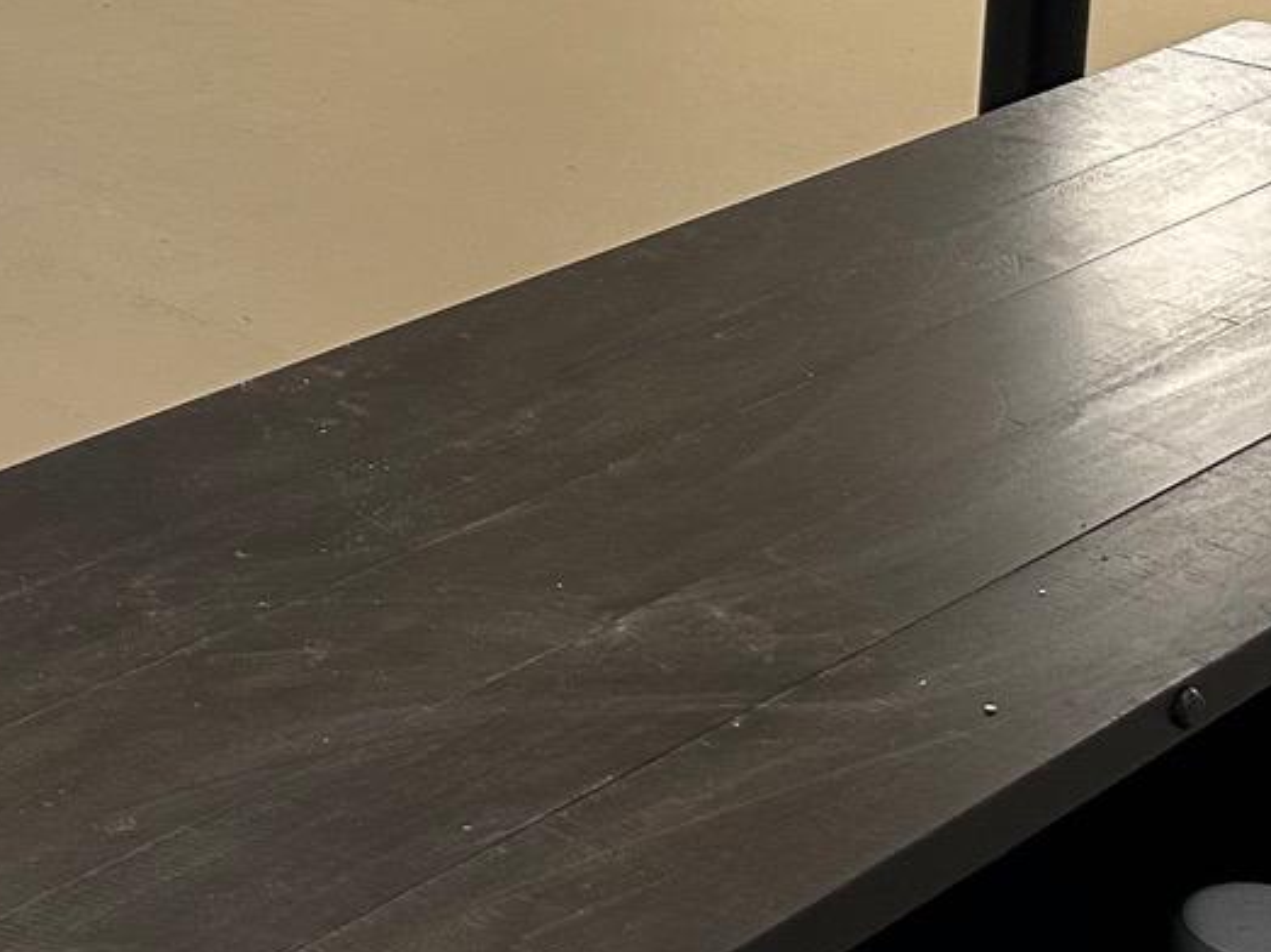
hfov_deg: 19.9
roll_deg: -0.9
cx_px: -156
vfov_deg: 15.1
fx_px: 3451
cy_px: -243
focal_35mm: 94
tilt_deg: -12.4
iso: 200
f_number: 1.78
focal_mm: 6.86
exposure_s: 1/60
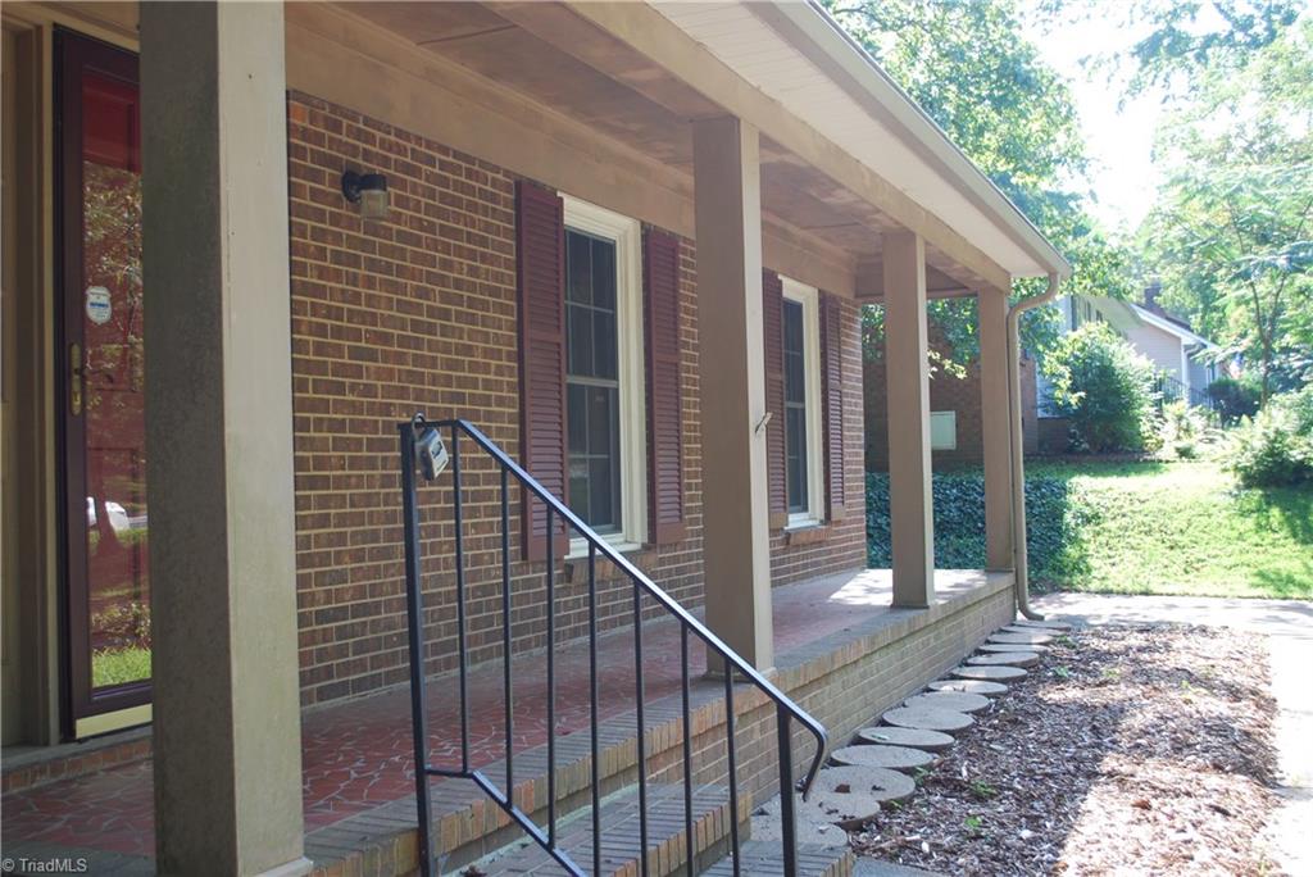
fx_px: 1314
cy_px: 438
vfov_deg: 36.9
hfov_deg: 53.1
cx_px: 656
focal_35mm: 36
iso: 200
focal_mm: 24
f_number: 4.5
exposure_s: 1/80
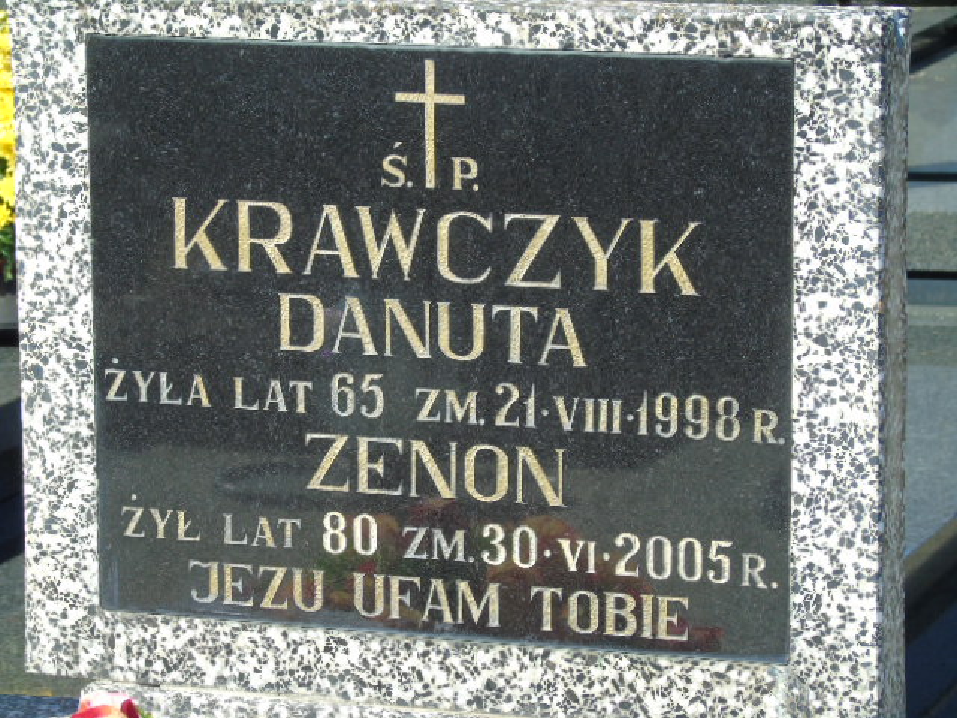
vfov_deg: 9.2
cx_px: 478
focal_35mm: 162
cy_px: 359
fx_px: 4479
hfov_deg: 12.2
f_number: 4.9
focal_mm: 29
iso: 80
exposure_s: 1/200
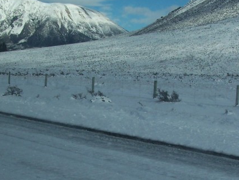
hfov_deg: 27.4
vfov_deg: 20.5
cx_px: 130
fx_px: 490
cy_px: 144
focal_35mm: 71
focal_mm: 6.3
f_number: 5.6
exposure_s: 1/1000
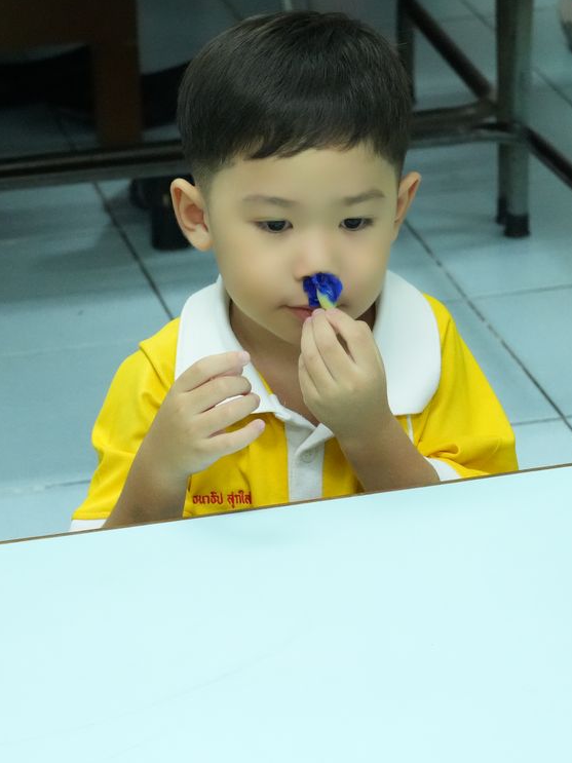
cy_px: 379
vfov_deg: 15.1
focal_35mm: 131
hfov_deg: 11.3
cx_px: 278
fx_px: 2887
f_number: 5.6
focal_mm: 60
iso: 6400
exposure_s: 1/160
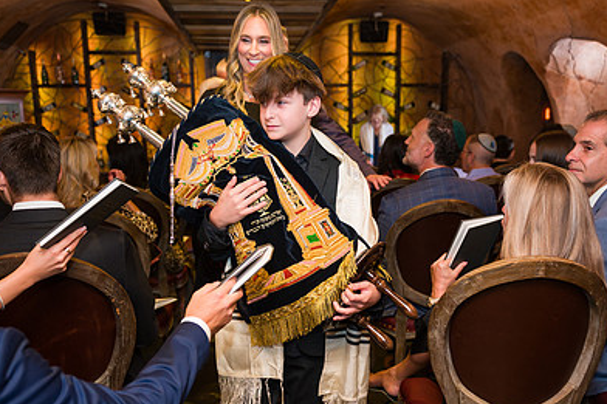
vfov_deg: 35.7
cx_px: 327
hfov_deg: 51.9
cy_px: 254
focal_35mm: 37
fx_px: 624
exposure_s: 1/200
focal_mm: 24
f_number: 3.2
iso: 1250
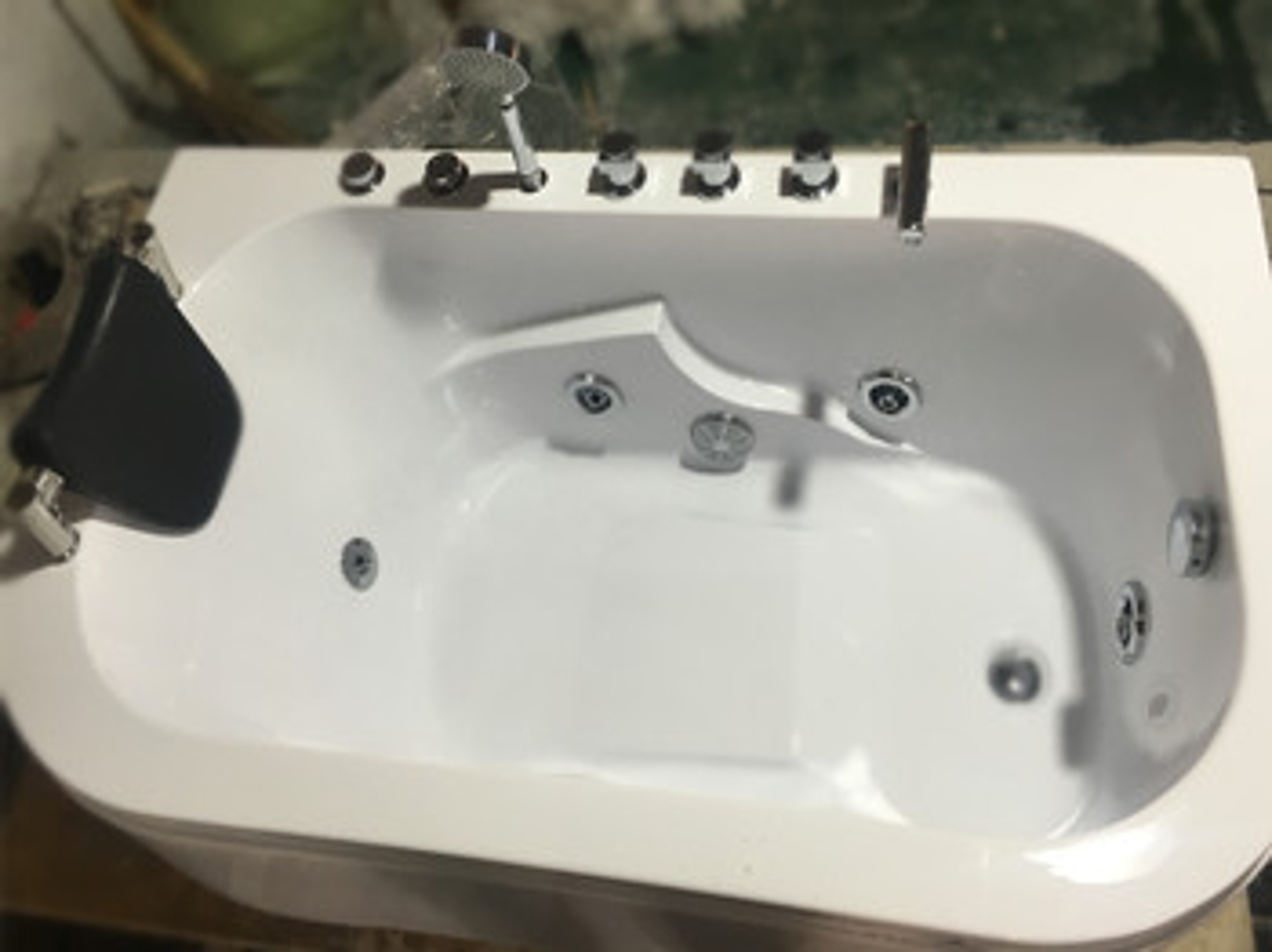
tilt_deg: -55.9
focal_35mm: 29
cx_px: 636
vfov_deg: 48.2
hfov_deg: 61.7
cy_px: 476
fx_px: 1065
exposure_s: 1/33
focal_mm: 4.15
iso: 40
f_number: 2.2
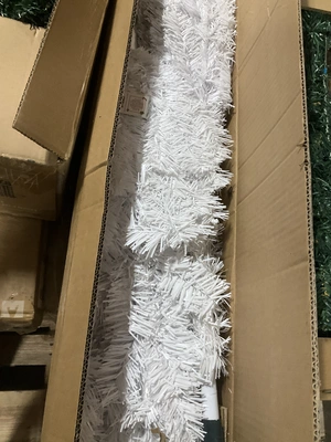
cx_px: 166
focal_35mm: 29
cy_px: 221
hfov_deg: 48.2
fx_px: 370
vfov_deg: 61.7
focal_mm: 3
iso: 250
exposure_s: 1/30
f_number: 1.8
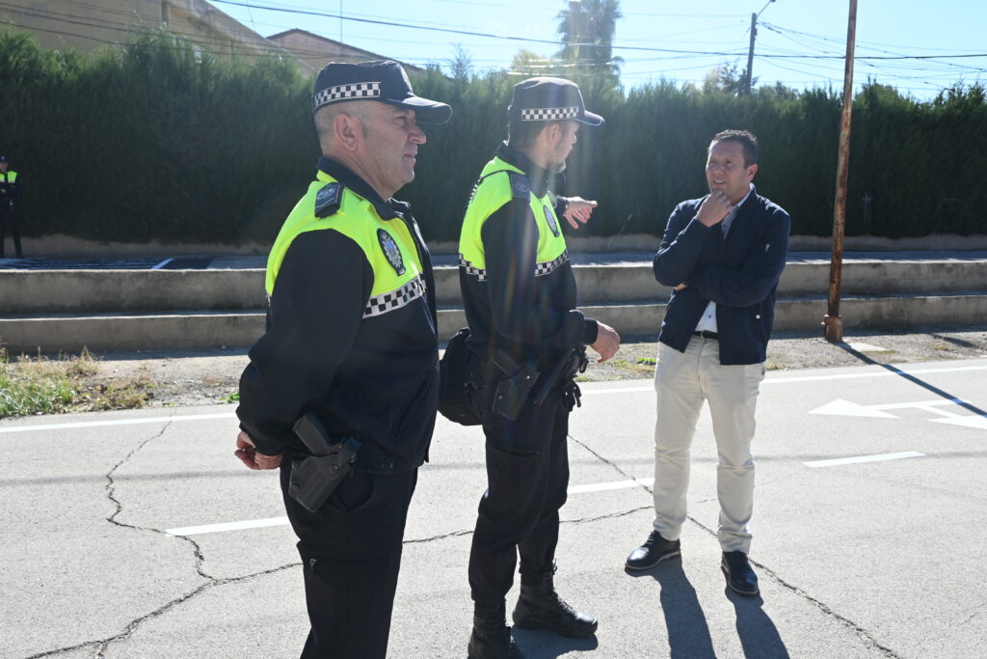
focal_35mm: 29
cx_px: 494
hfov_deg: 63.2
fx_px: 802
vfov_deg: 44.6
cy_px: 330
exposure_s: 1/250
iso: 100
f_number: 6.3
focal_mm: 19.5
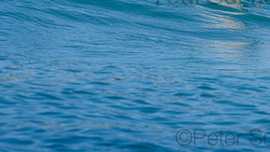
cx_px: 237
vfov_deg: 0.9
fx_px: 9177
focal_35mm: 1282
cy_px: -45
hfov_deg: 1.7
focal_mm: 500
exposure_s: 1/2000
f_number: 5.6
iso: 180
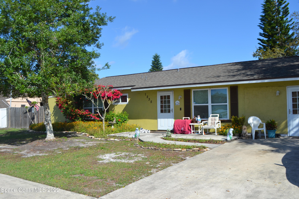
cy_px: 100
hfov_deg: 57.2
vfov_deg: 40.0
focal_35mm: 33
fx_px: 274
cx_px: 150
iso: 100
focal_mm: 22
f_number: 8
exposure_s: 1/250
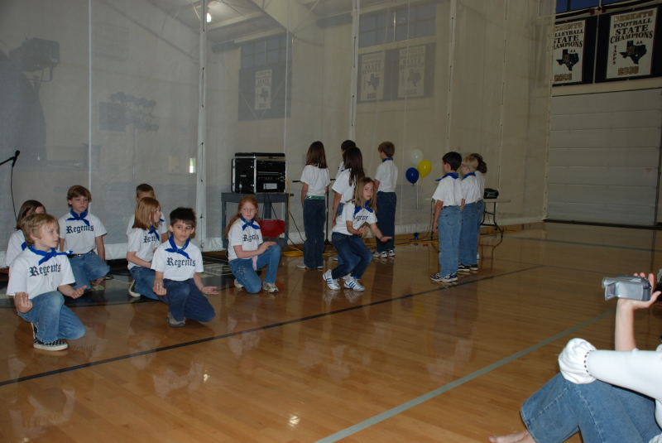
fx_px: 552
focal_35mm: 30
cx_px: 331
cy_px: 222
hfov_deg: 61.9
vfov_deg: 43.7
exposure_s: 1/60
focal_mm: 20
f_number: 3.8
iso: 200
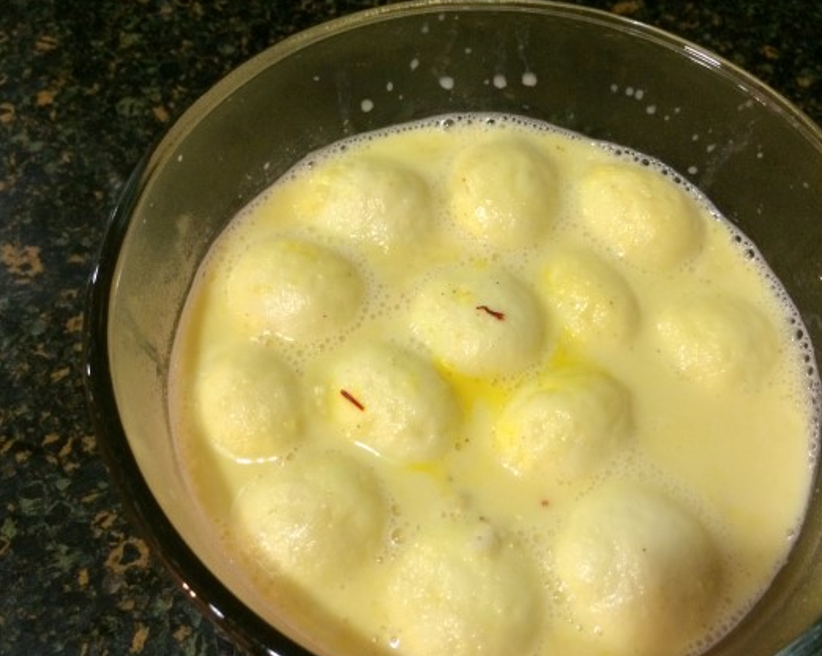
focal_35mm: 36
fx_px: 875
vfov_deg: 41.1
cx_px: 424
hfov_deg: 50.3
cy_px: 347
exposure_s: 1/30
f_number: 2.2
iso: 320
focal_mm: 4.12
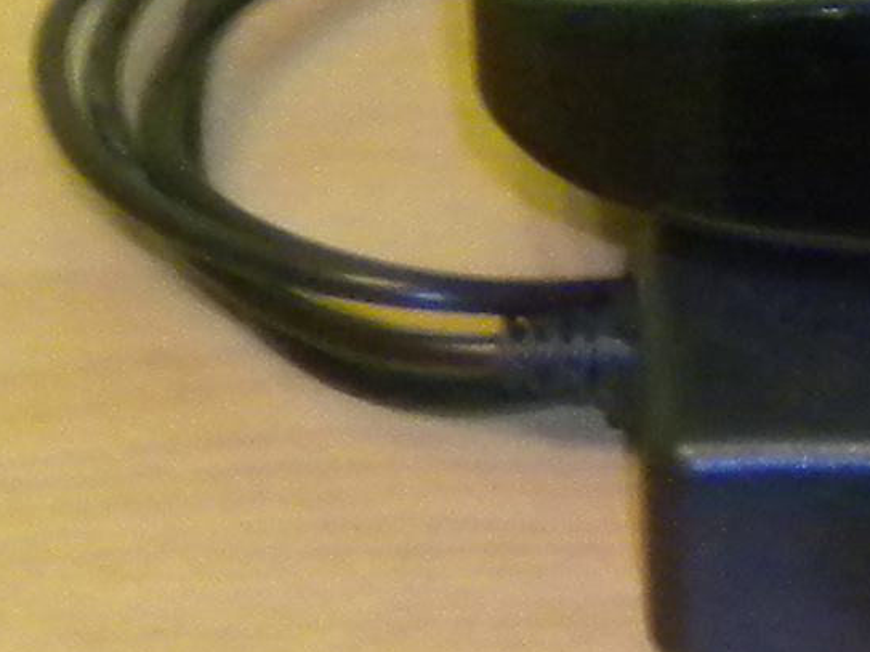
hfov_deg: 8.4
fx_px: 5905
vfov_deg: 6.3
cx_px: 907
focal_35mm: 235
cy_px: 940
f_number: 3.1
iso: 400
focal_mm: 6.3
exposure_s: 1/10.7
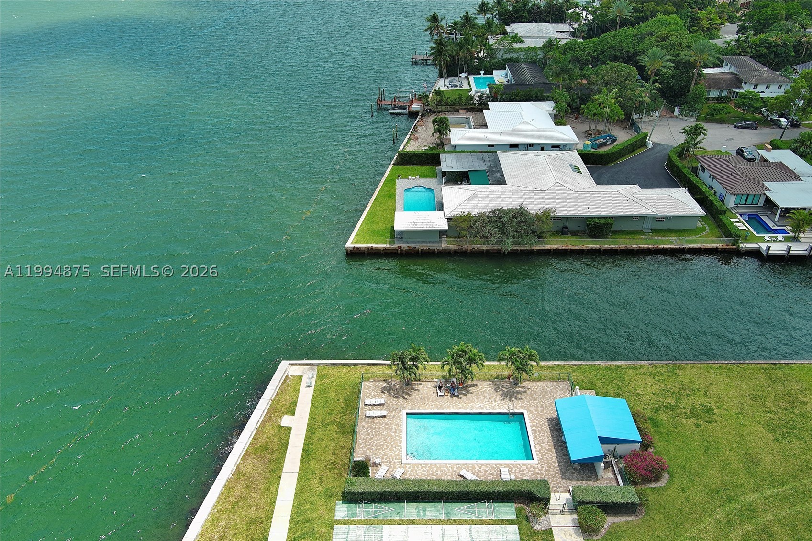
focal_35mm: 29
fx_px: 654
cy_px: 270
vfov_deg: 45.0
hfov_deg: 63.7
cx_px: 406
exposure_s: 1/1115
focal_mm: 10.57
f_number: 2.8
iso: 100
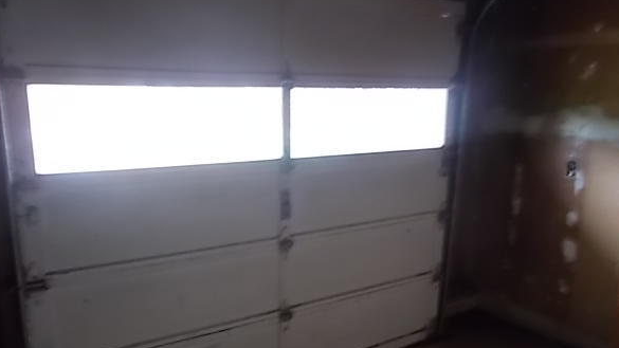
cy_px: 224
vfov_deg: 37.5
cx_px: 295
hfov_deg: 62.6
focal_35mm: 31
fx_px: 509
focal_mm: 4.6
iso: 200
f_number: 3.2
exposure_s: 1/15
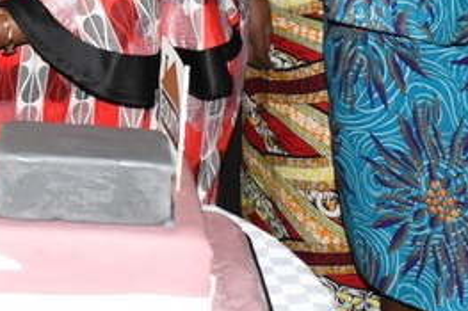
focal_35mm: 120
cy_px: -1
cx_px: -36
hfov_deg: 16.6
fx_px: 1558
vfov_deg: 11.3
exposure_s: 1/100
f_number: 4.5
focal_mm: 21
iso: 2500
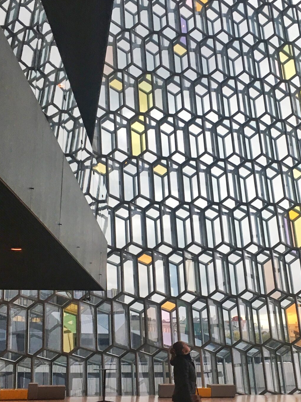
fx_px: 638
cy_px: 234
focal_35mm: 55
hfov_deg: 26.3
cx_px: 218
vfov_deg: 34.9
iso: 40
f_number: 2.2
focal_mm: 4.15
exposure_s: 1/33
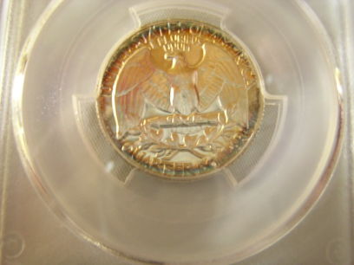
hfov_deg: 51.4
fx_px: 368
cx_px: 177
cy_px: 132
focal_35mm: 36
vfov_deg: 39.7
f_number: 2.6
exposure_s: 1/3.6
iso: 186
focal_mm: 4.7
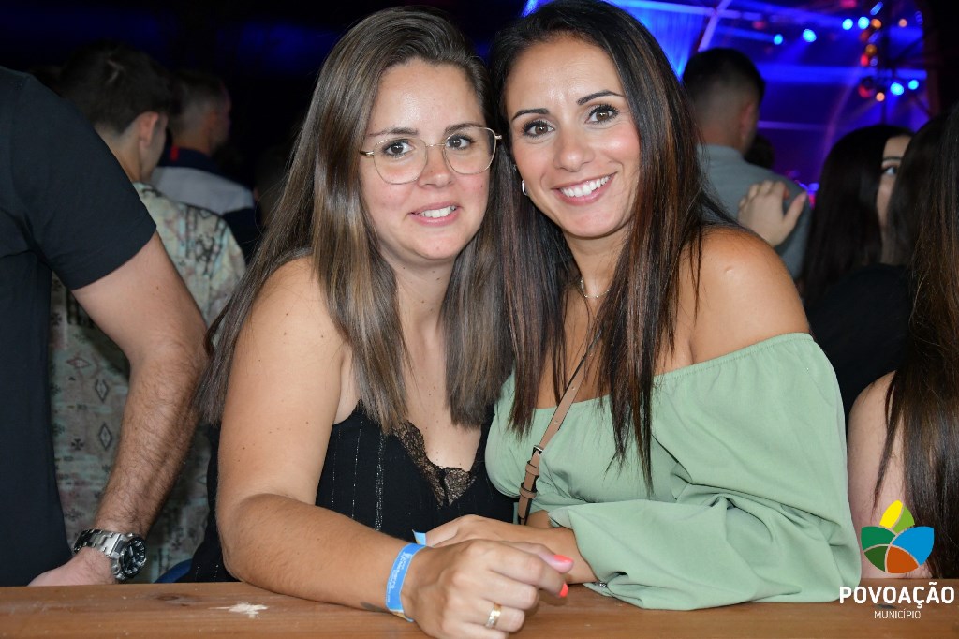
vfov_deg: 23.8
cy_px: 320
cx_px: 480
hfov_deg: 35.1
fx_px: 1518
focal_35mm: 57
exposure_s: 1/60
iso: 2200
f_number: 4.5
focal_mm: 38
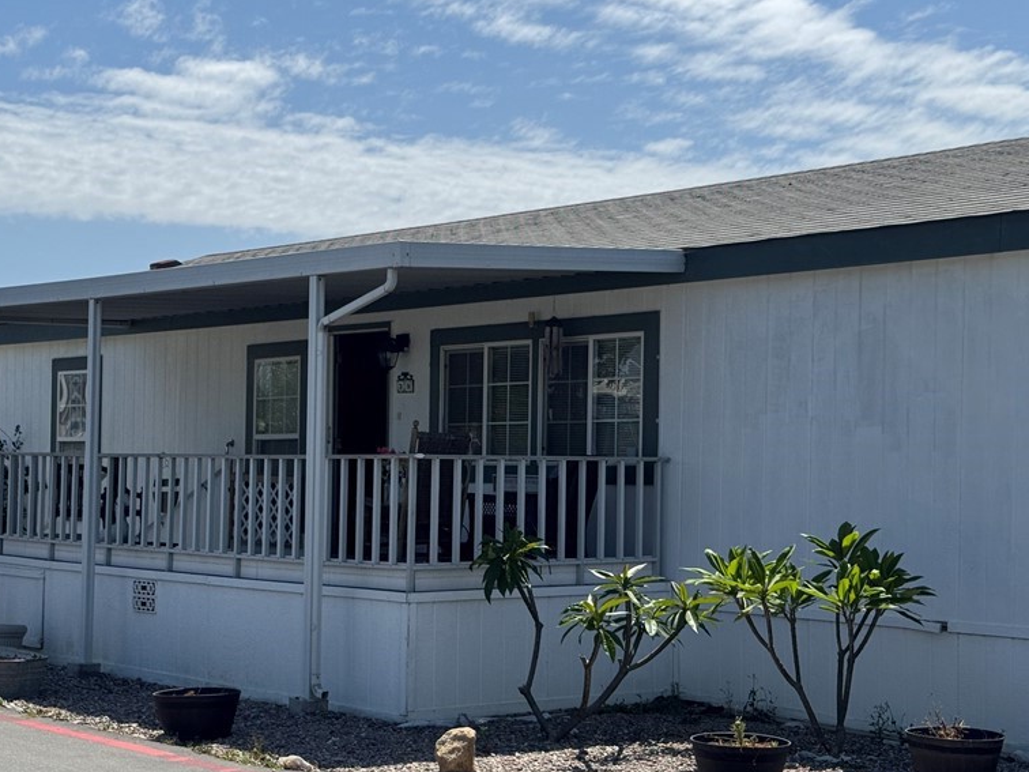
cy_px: 456
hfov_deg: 29.8
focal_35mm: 65
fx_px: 1932
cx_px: 506
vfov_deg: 22.6
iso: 64
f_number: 1.78
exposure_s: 1/6410
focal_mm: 6.76
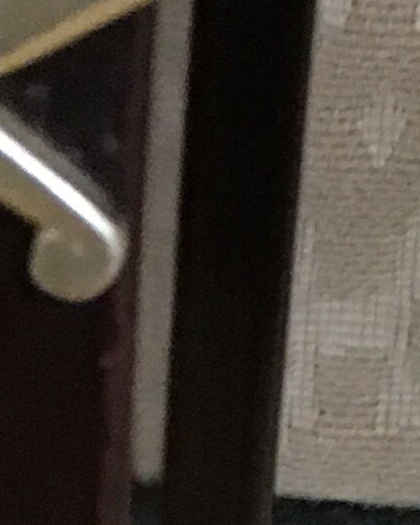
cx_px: -129
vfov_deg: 8.7
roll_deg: -0.6
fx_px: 3340
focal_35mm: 215
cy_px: 868
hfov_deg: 7.1
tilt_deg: -27.6
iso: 250
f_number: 2.2
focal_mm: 4.15
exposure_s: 1/17
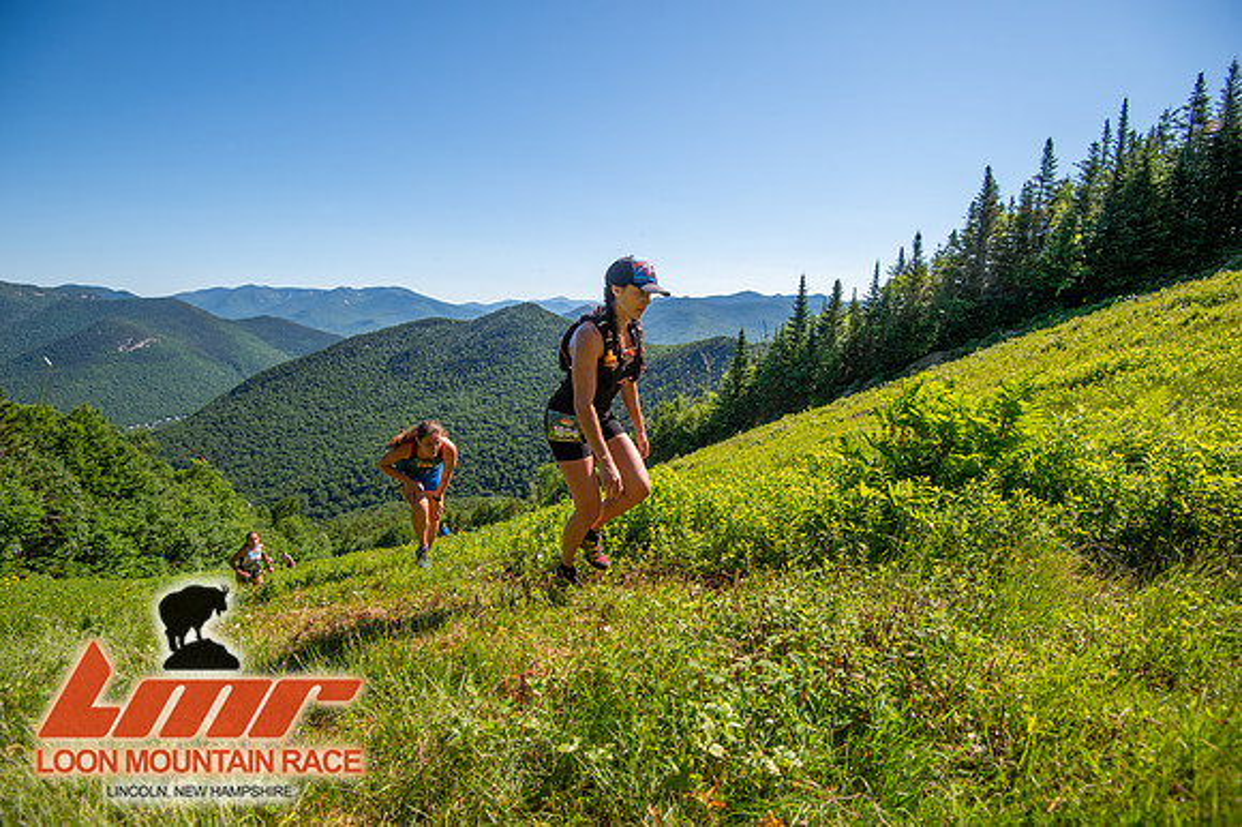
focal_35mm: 16
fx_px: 552
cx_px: 621
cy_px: 414
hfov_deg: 96.8
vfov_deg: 73.7
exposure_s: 1/500
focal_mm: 16
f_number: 5
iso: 100
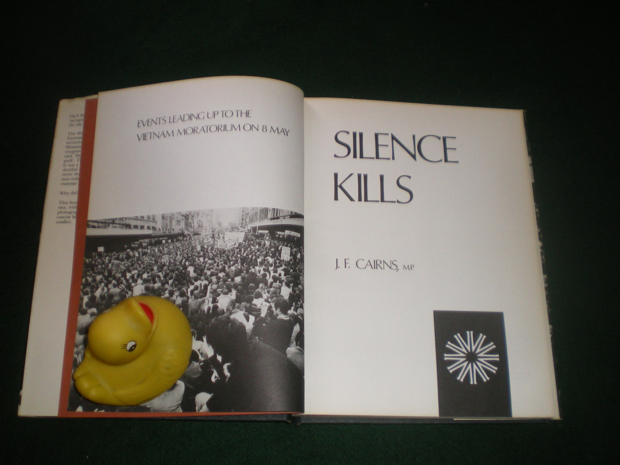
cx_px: 310
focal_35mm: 38
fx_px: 681
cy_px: 232
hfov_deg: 49.0
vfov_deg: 37.7
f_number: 3.1
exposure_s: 1/50
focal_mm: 6.3
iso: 200
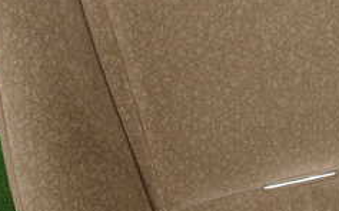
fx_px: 619
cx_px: 272
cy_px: 165
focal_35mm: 67
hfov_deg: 29.9
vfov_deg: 19.2
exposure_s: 1/80
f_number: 2
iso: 100
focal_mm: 4.5
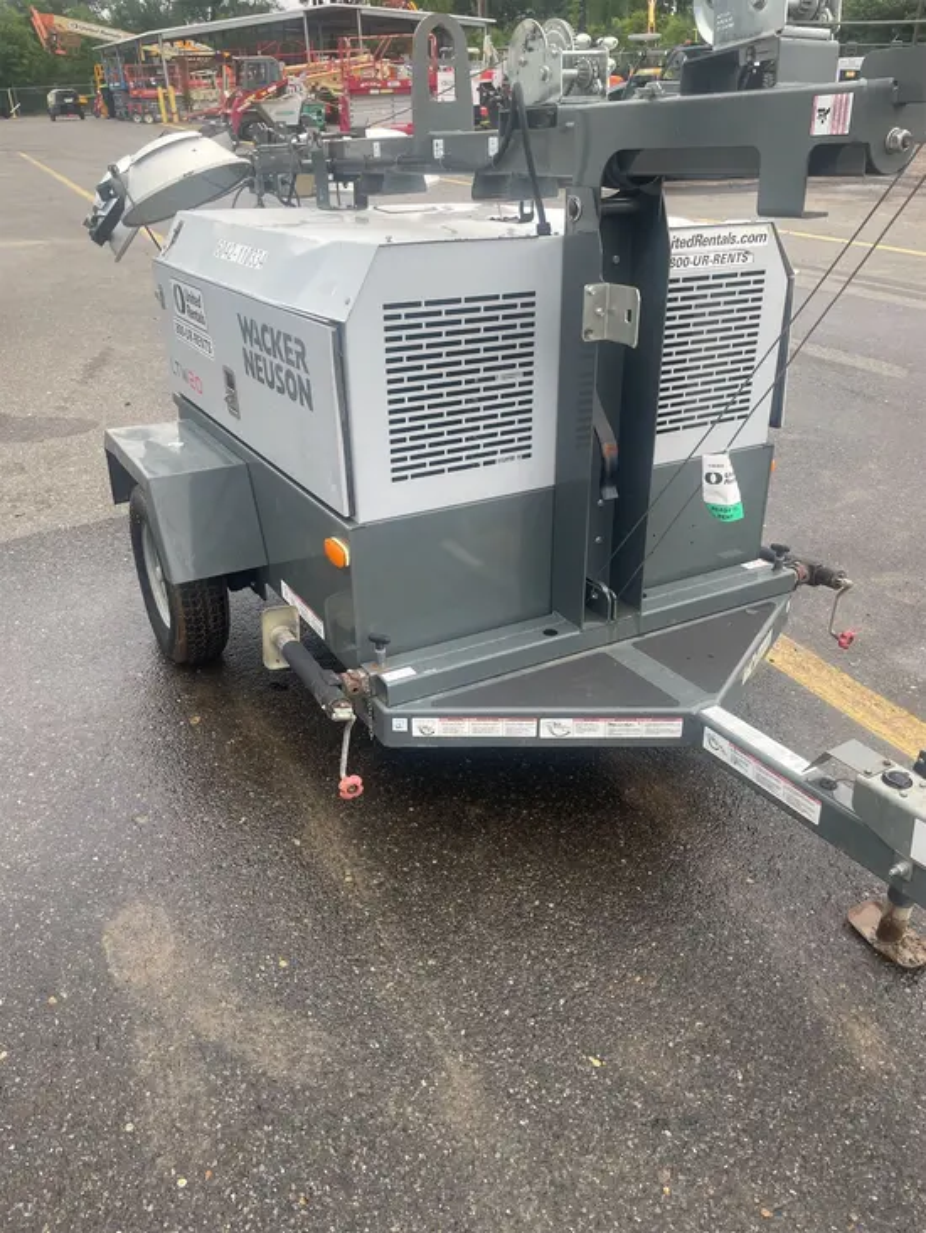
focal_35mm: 26
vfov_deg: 67.3
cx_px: 463
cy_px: 616
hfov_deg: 53.1
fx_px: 927
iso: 32
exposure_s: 1/331
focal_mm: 4.2
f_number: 1.6
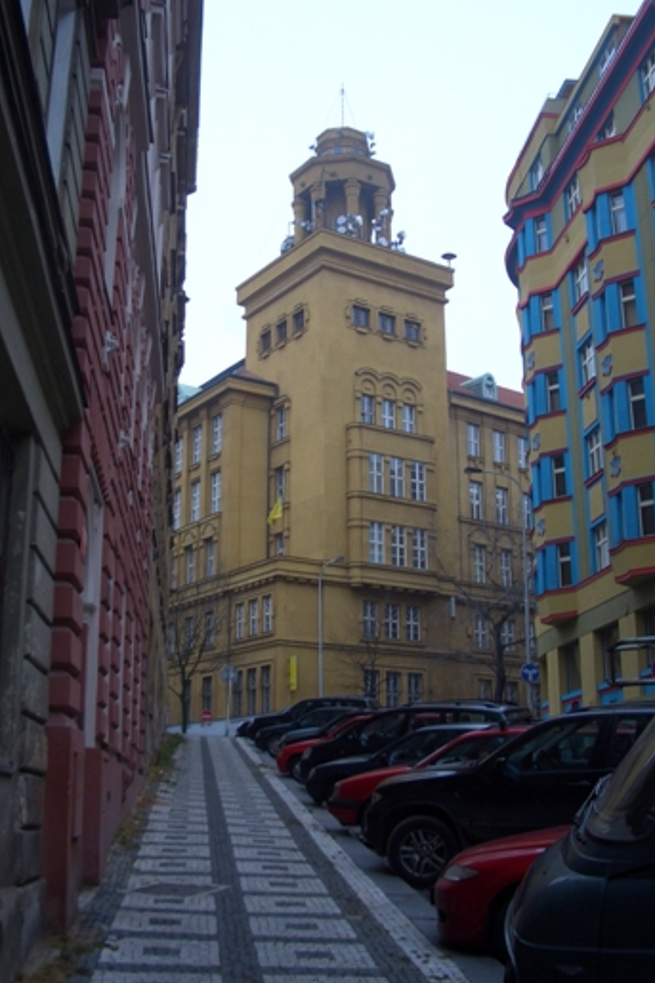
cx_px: 328
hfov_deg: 31.9
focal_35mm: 42
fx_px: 1147
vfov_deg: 46.4
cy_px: 449
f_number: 2.6
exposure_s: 1/100
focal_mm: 5.8
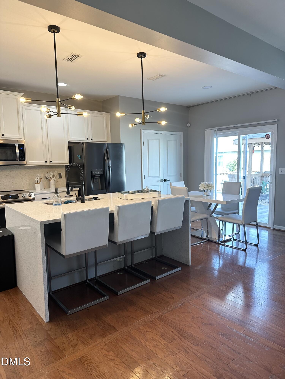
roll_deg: +0.2
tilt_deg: -7.5
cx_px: 142
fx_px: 263
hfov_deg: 56.8
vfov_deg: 71.6
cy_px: 190
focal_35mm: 24
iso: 100
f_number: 1.78
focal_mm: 6.86
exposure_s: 1/120
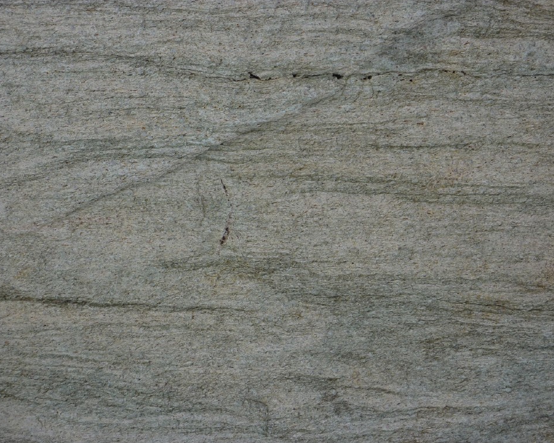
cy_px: 220
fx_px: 951
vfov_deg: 26.2
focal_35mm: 58
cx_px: 276
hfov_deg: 32.5
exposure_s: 1/500
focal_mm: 9.1
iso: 80
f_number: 3.9
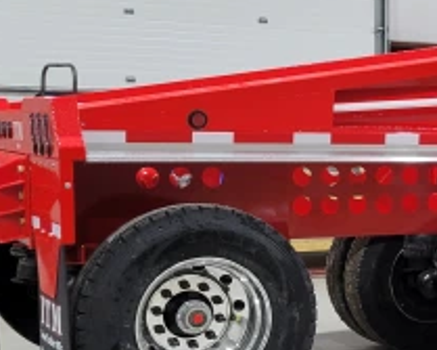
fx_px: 1254
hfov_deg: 17.5
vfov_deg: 15.8
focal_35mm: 97
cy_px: 243
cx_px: 680
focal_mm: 5.4
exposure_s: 1/60
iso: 200
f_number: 1.8
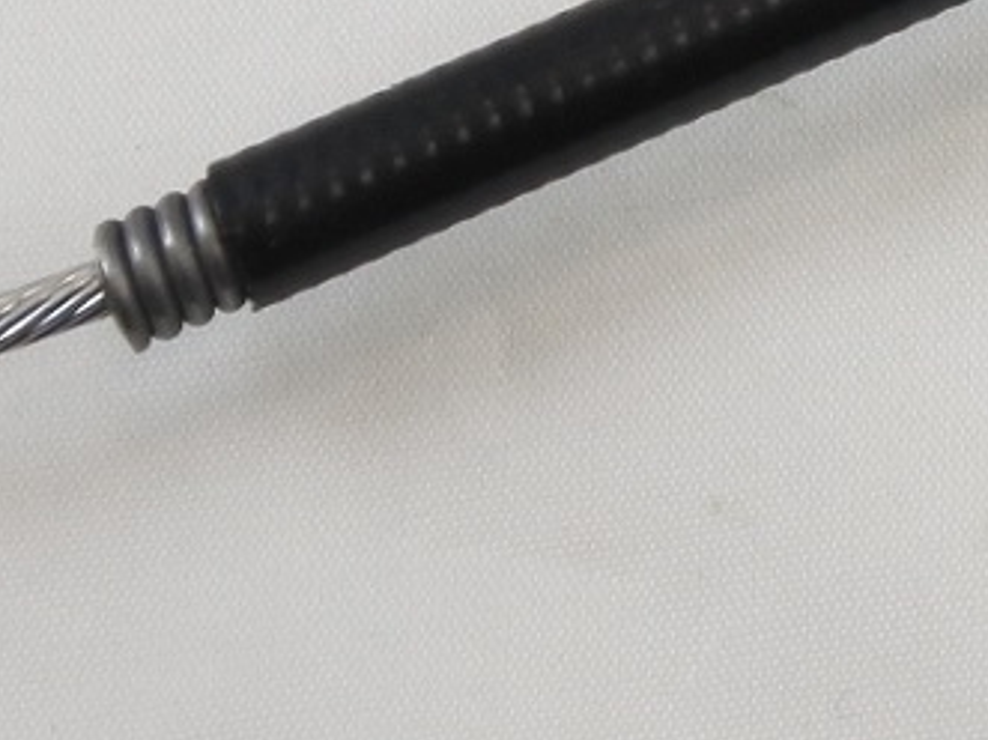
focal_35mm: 247
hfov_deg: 7.7
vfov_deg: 5.9
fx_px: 7047
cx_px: 1901
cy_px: -665
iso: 400
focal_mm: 19.7
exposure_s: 1/125
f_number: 4.5
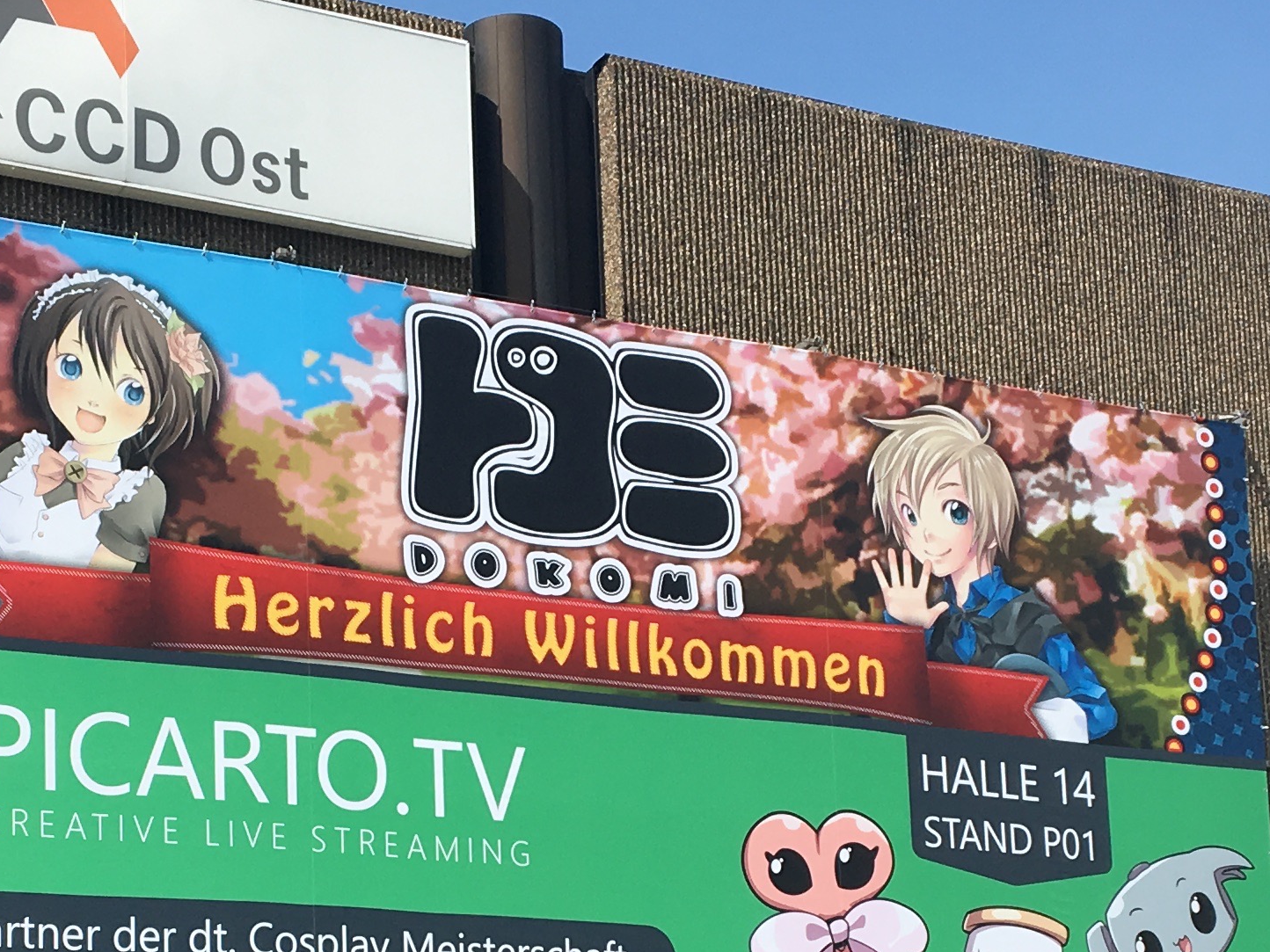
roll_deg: +2.5
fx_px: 2972
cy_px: 878
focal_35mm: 81
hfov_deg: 24.1
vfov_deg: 17.9
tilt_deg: +12.5
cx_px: 539
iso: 25
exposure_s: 1/1603
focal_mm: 4.15
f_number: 2.2
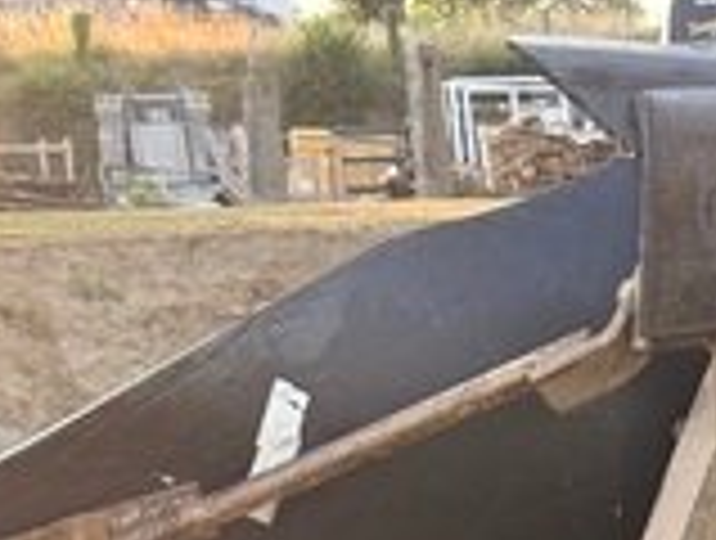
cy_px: 1040
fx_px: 2032
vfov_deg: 13.3
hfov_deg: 18.9
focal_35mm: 98
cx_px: 847
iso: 64
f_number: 1.78
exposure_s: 1/293
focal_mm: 6.76
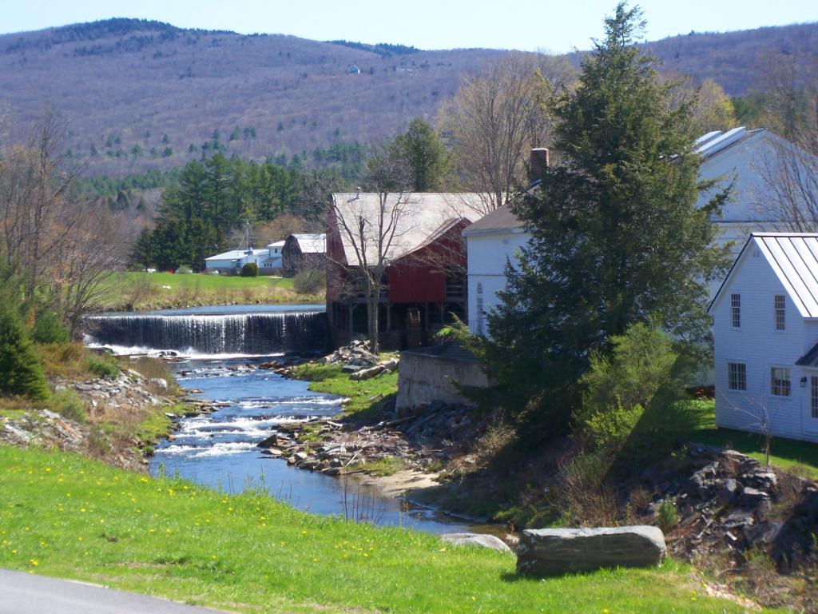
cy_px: 307
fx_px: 2221
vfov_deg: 15.7
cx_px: 409
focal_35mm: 94
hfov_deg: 20.9
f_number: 4.3
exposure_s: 1/250
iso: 64
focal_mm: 15.4
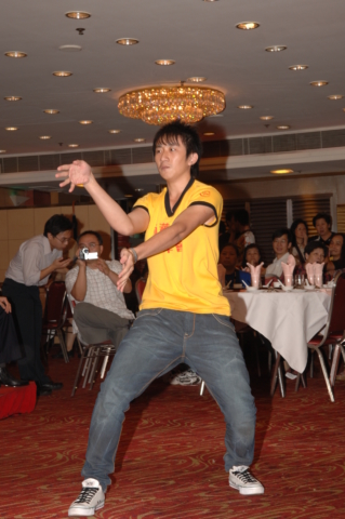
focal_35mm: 68
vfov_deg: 29.9
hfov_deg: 20.1
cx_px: 172
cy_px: 260
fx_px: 972
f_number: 8
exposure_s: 1/80
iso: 200
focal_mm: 45
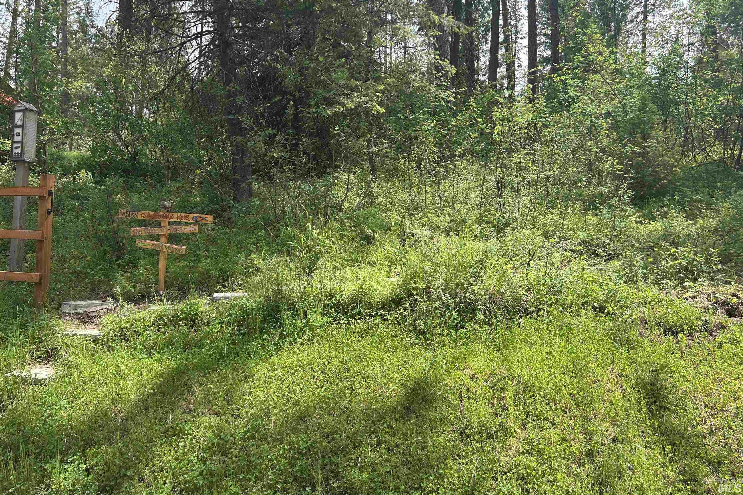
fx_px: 578
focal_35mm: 28
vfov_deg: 46.3
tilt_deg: +0.1
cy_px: 218
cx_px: 375
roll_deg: -2.2
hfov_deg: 65.5
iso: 50
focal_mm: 5.7
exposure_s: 1/1224
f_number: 1.5
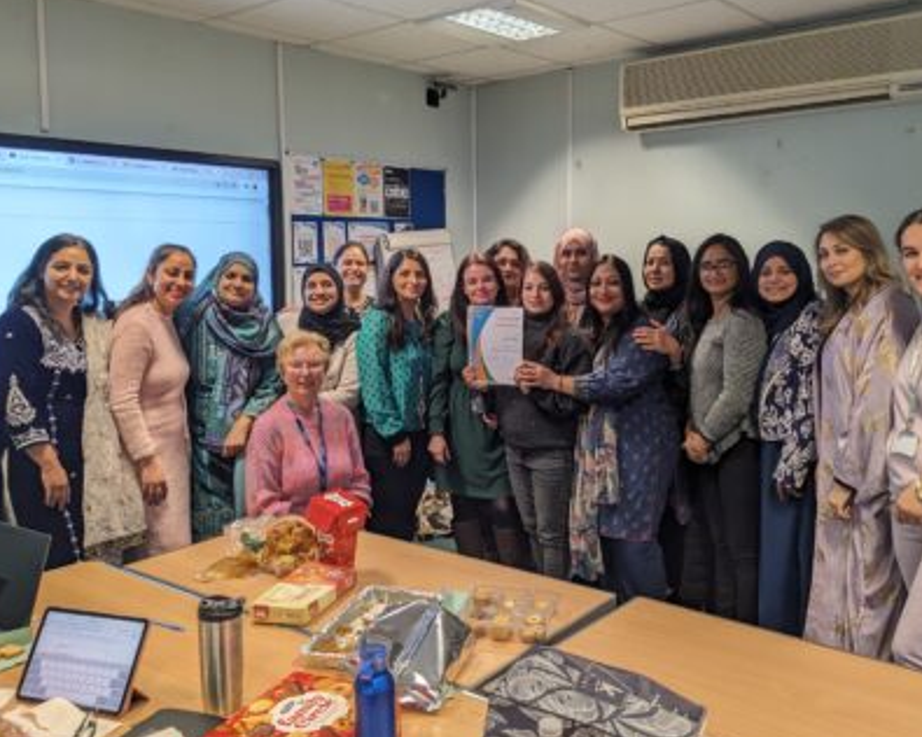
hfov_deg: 55.6
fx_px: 873
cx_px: 497
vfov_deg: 45.7
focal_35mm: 32
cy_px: 329
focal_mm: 4.38
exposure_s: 1/49.9
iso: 57
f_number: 1.73
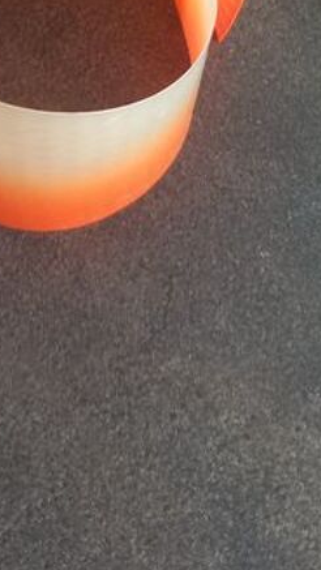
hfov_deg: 14.6
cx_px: 111
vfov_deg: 22.4
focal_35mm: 83
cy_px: -208
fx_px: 1255
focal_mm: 4.65
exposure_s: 1/50
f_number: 1.8
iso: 200
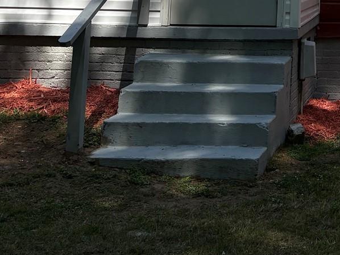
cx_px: 409
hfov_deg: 20.5
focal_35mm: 89
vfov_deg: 15.1
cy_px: -154
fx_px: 875
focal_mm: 5.96
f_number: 1.6
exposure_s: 1/2538
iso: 50
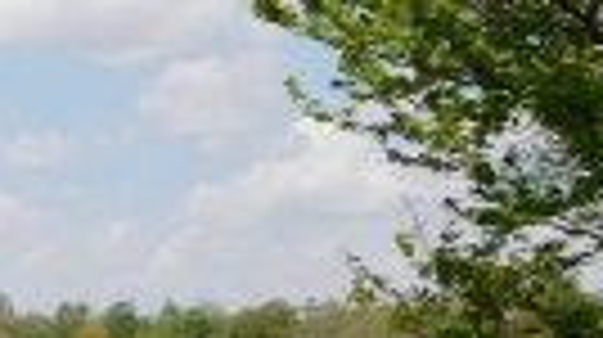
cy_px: 406
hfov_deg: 11.6
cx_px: -664
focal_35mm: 163
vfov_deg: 7.4
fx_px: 2603
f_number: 6.4
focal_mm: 5.3
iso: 125
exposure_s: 1/500
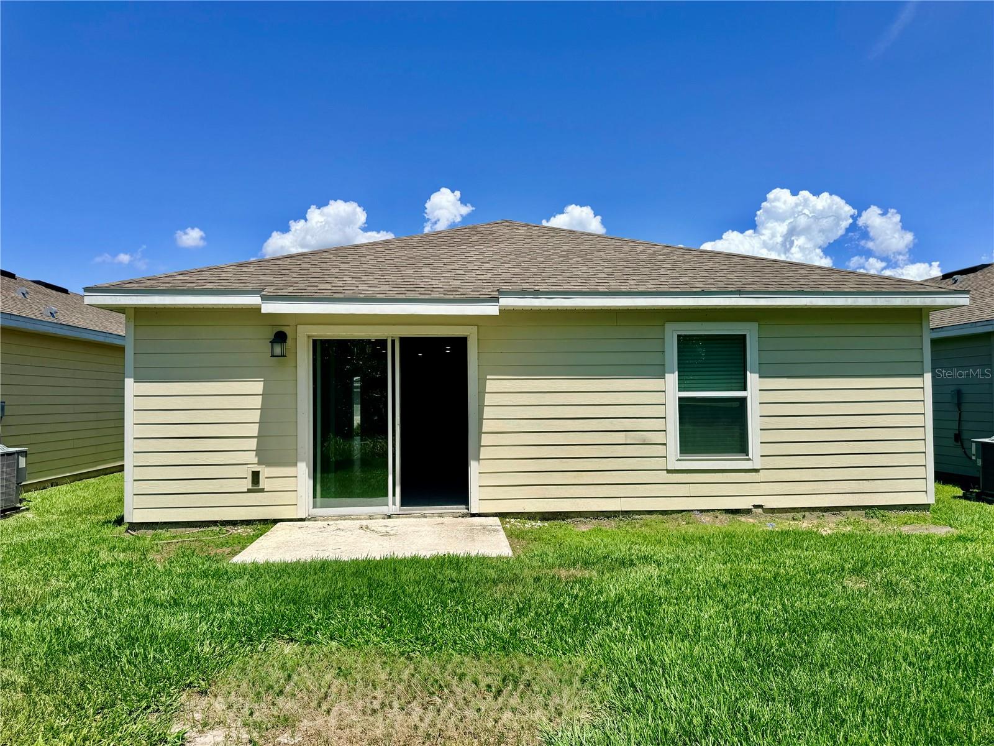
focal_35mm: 24
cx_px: 497
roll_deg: -0.5
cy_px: 373
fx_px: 689
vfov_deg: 56.8
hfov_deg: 71.6
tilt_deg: +3.7
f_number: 1.78
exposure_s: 1/7353
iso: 80
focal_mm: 6.76
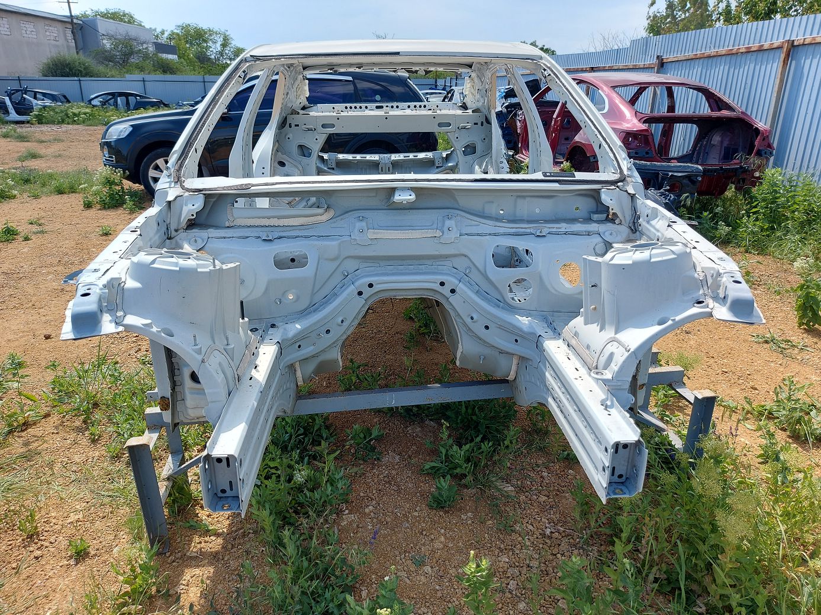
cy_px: 308
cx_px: 410
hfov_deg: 71.6
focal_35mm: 24
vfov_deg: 56.8
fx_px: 569
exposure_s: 1/456
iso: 32
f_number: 1.8
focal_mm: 5.23
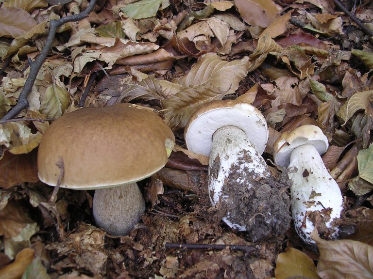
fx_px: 409
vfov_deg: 37.7
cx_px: 186
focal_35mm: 38
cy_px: 140
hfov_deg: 49.0
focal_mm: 5.8
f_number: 2.8
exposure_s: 1/4.9
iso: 100
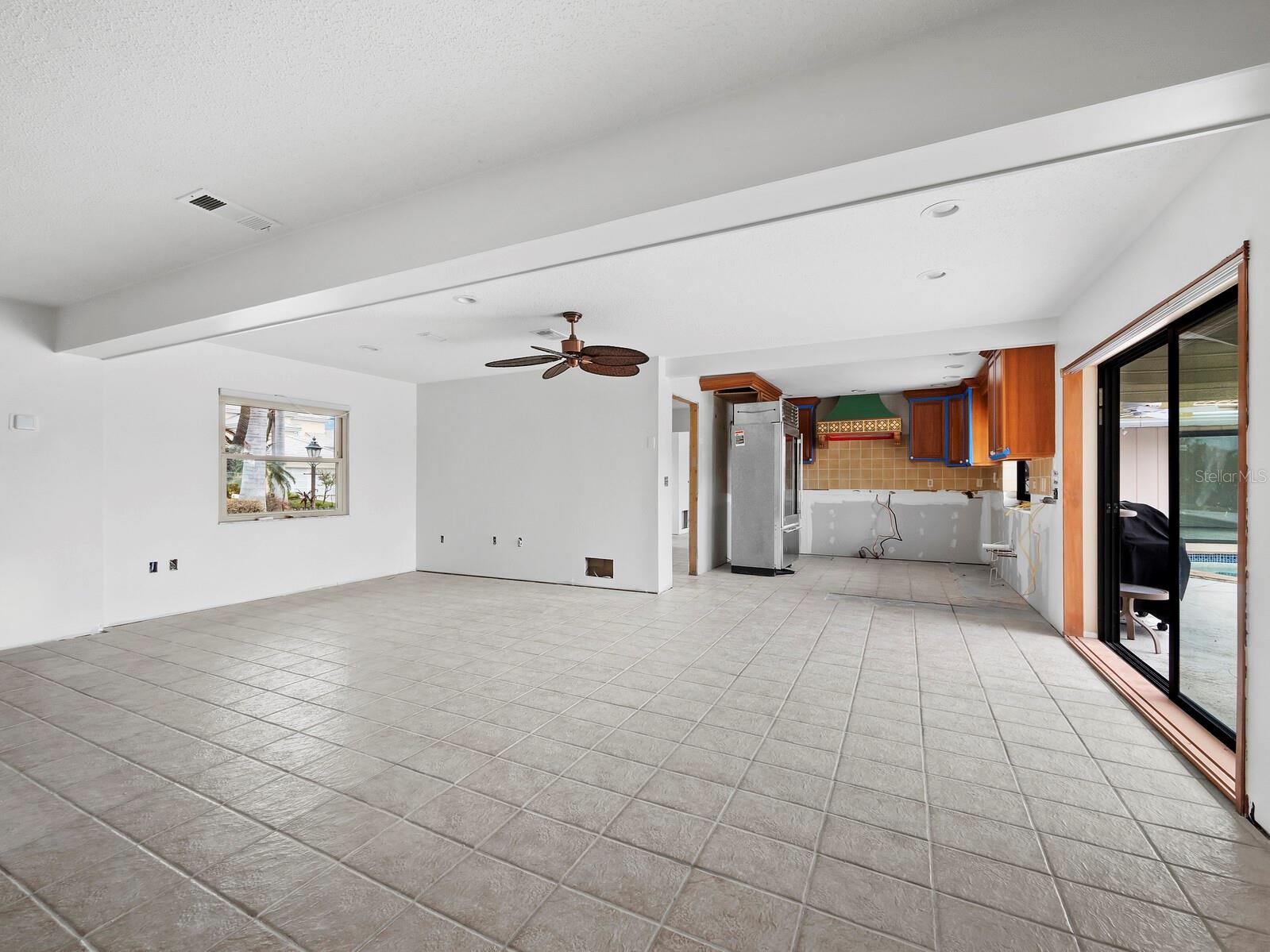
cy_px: 476
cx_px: 635
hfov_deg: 102.1
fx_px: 514
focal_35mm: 14
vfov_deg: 85.7
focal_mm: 7
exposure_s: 1/2.5
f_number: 11
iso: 400
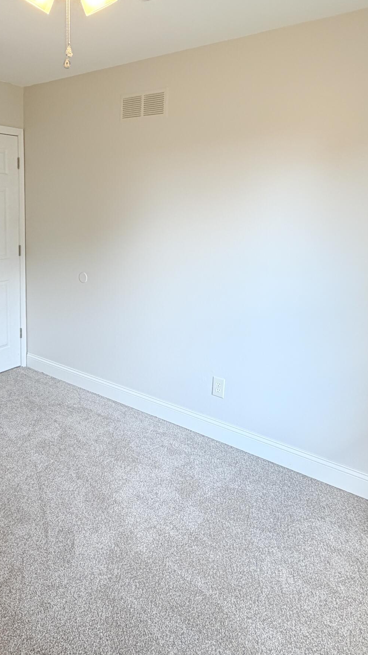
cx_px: 113
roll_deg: -0.9
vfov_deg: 71.3
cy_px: 267
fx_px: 451
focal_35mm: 26
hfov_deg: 43.5
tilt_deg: -9.0
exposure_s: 1/120
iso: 100
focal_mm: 2.22
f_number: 2.2
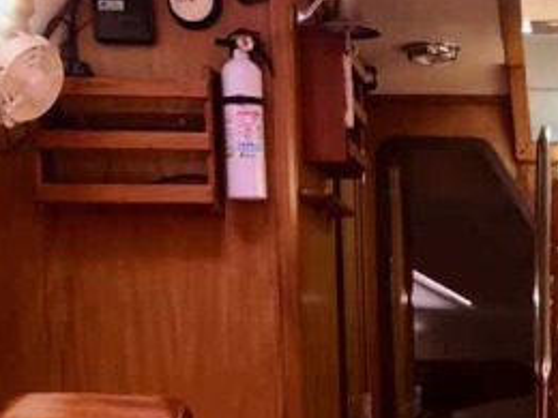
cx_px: 633
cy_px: 589
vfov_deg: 16.0
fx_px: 1386
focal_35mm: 86
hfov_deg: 21.4
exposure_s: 1/20
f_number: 1.8
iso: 40
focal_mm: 3.99
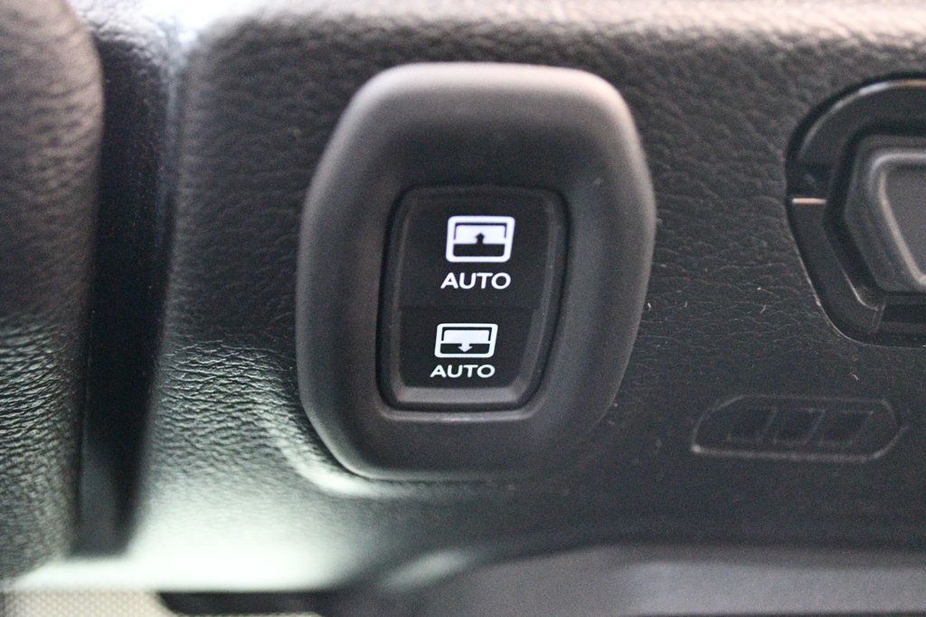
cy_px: 308
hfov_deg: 36.9
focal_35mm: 54
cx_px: 463
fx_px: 1388
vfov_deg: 25.0
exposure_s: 1/40
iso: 12800
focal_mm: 36
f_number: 5
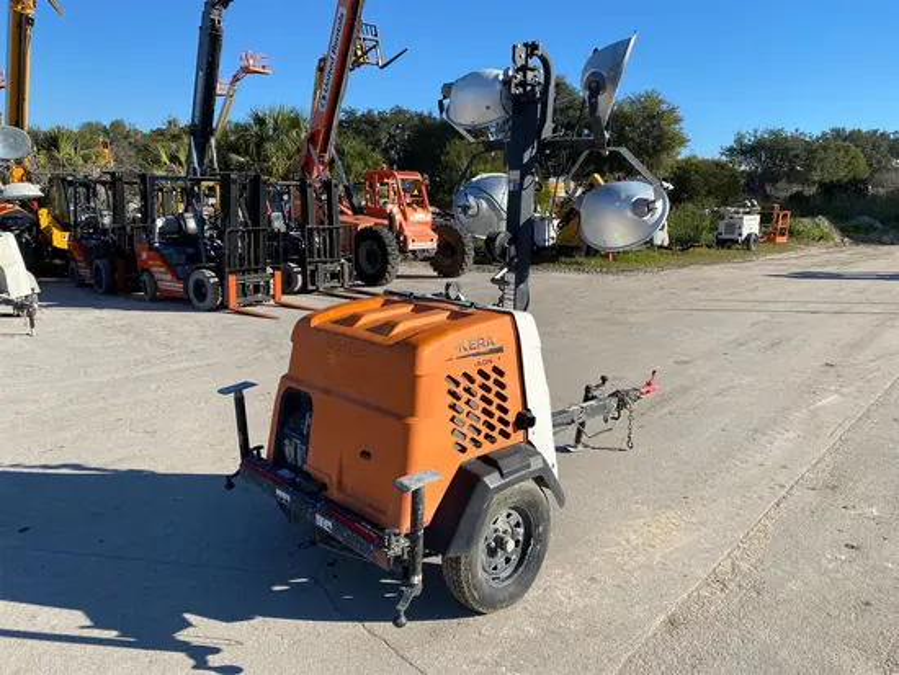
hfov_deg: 67.3
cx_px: 450
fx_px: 676
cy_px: 338
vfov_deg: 53.1
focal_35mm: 26
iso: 32
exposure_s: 1/2358
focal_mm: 4.25
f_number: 1.8
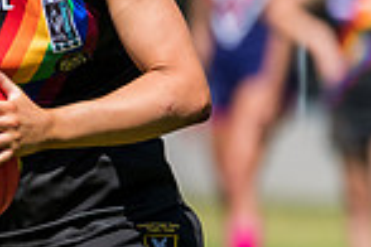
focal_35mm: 1811
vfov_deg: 0.8
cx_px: -262
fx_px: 18662
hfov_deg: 1.1
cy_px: 145
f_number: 6.3
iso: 800
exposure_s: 1/2500
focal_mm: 460
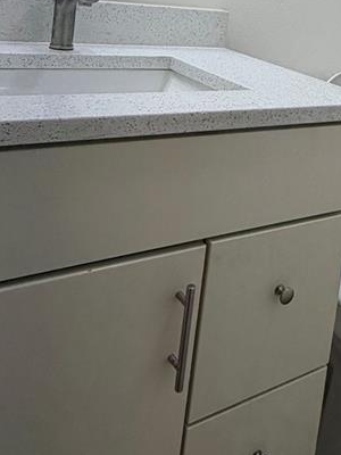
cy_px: 31
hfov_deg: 33.7
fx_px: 552
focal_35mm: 42
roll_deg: -6.5
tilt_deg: -4.7
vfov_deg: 40.7
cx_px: 256
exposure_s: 1/120
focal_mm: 2.22
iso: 50
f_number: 2.2
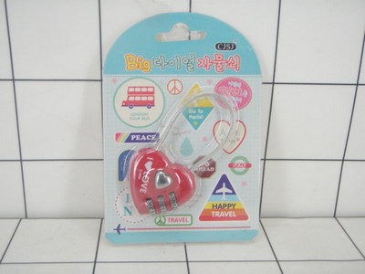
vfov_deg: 28.6
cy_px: 137
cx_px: 182
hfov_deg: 37.5
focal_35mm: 51
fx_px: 538
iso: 160
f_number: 4
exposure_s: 1/40
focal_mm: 9.13
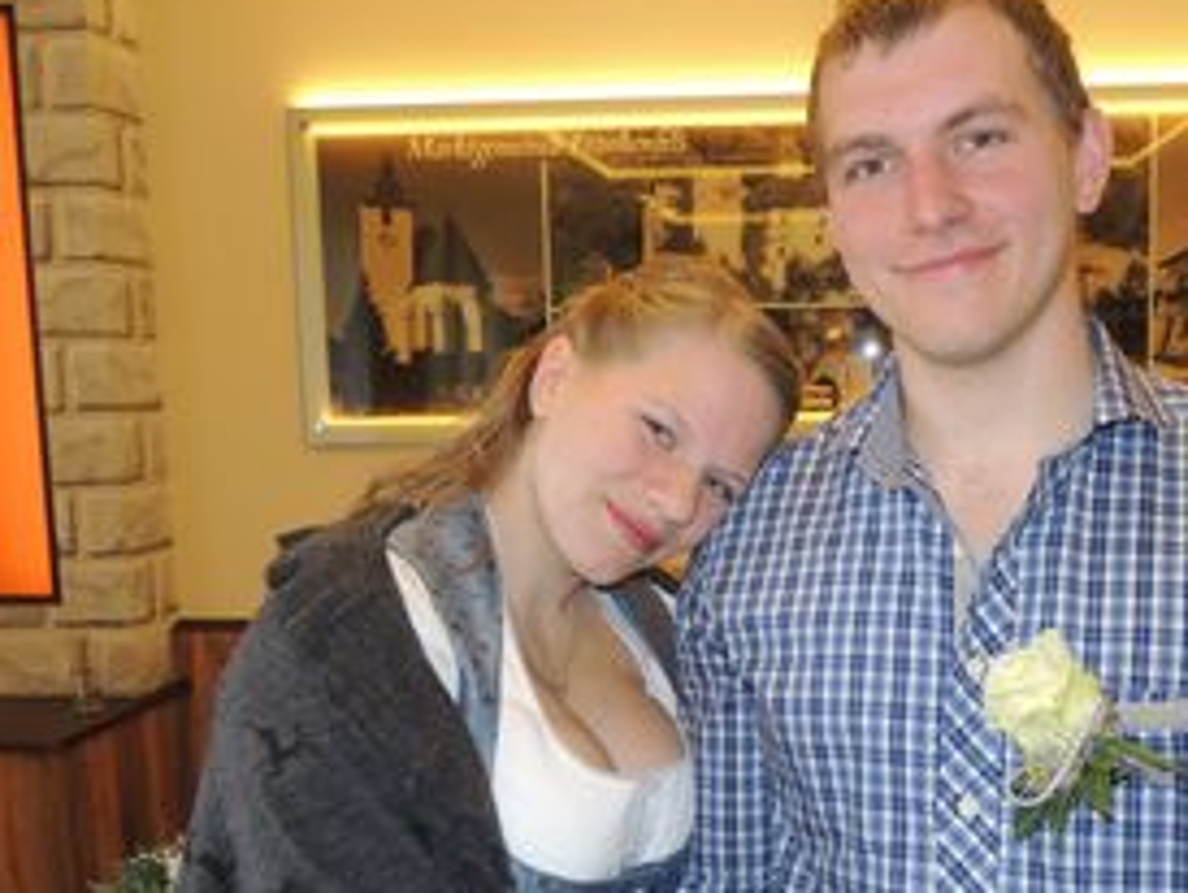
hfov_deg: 51.7
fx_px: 1202
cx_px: 780
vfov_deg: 40.6
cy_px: 516
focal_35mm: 35
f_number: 2.8
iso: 200
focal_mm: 4.3
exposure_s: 1/30
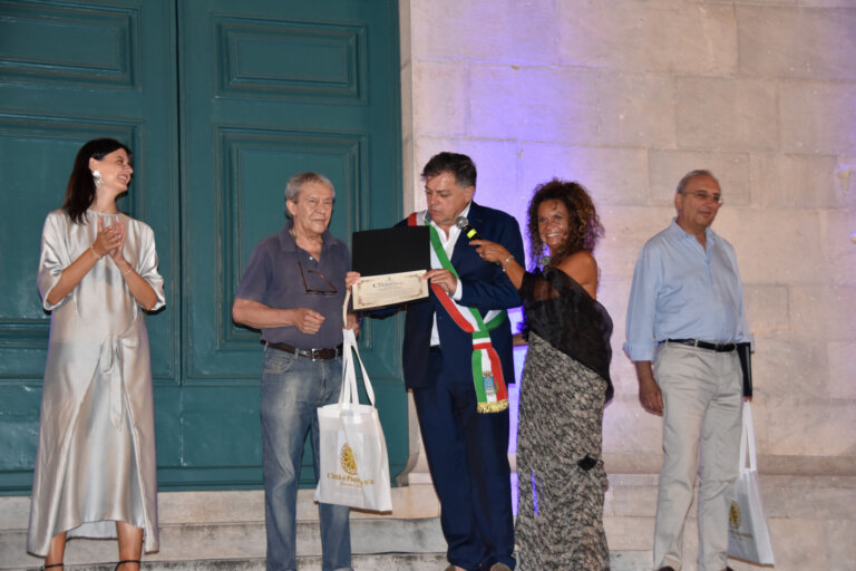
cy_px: 286
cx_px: 428
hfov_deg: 26.0
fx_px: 1855
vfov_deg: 17.5
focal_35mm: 78
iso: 800
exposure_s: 1/125
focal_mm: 52
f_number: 4.8
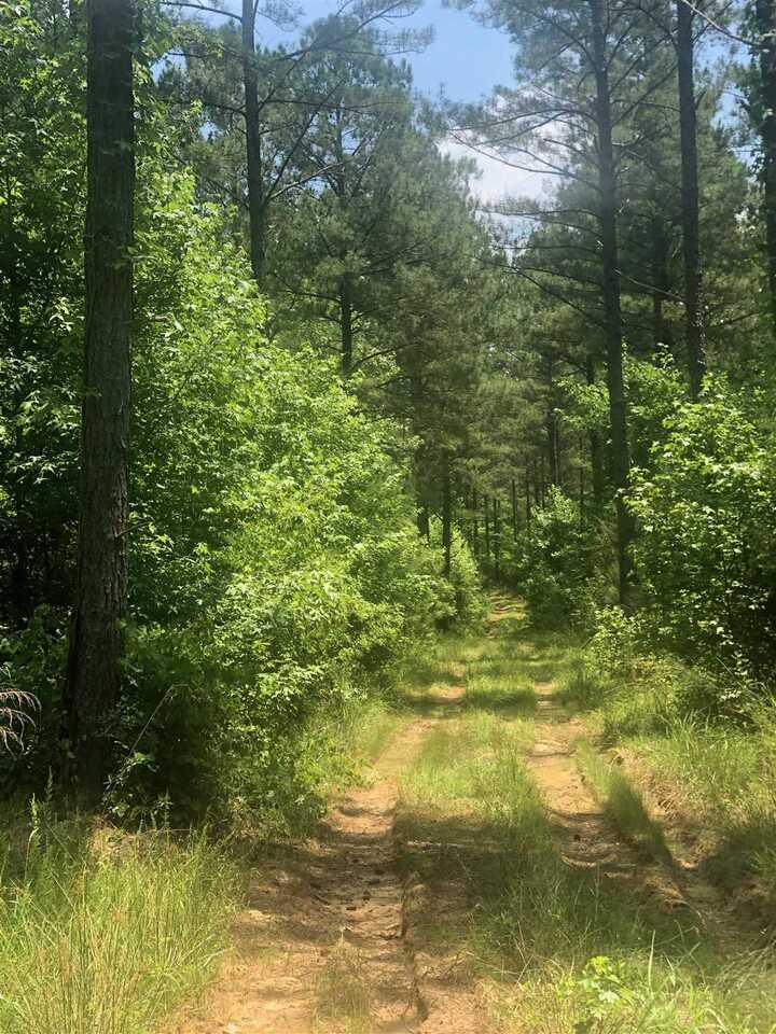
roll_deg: +1.4
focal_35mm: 52
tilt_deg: +4.9
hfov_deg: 28.0
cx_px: 388
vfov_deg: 36.8
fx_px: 1554
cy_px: 517
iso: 16
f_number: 2.4
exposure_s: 1/251
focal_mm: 6
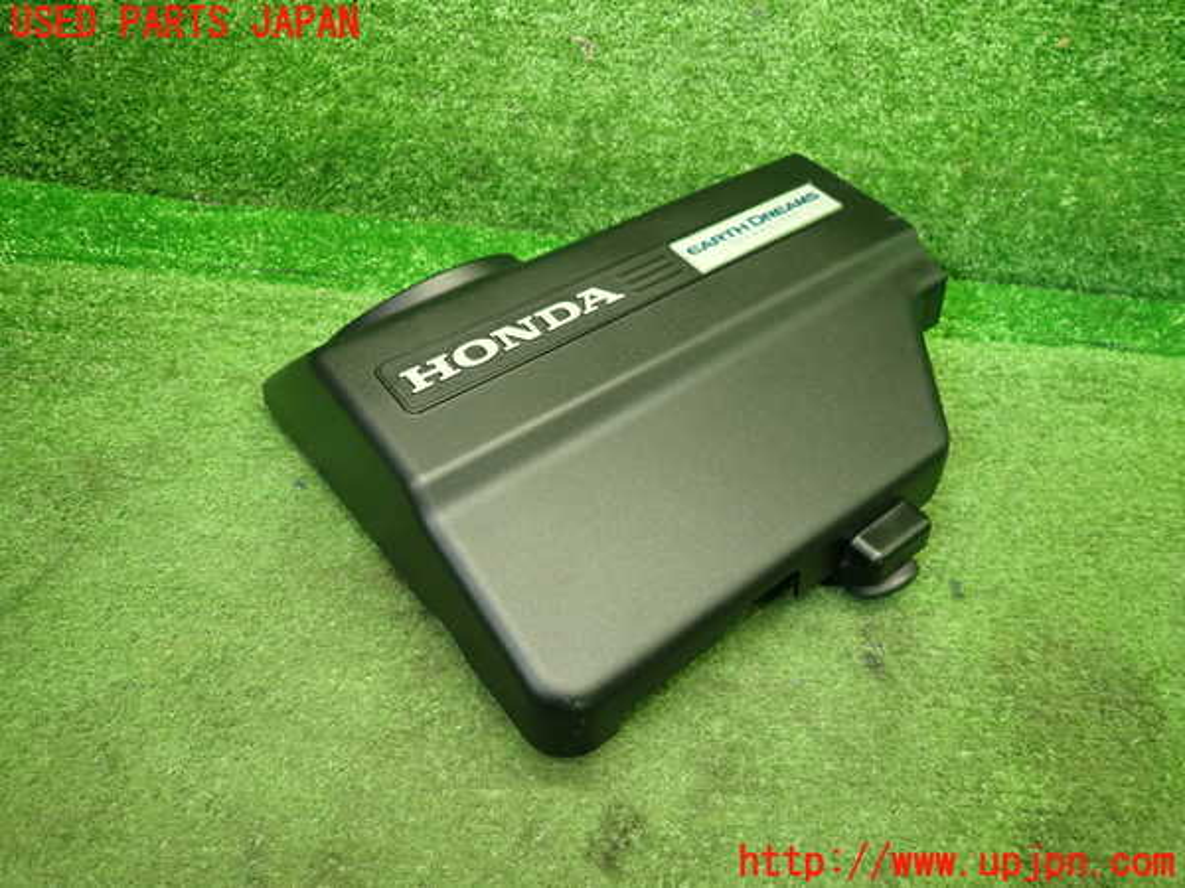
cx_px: 592
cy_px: 444
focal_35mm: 25
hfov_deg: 69.4
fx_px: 856
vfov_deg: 54.9
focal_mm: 4.5
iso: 250
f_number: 2
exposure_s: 1/30
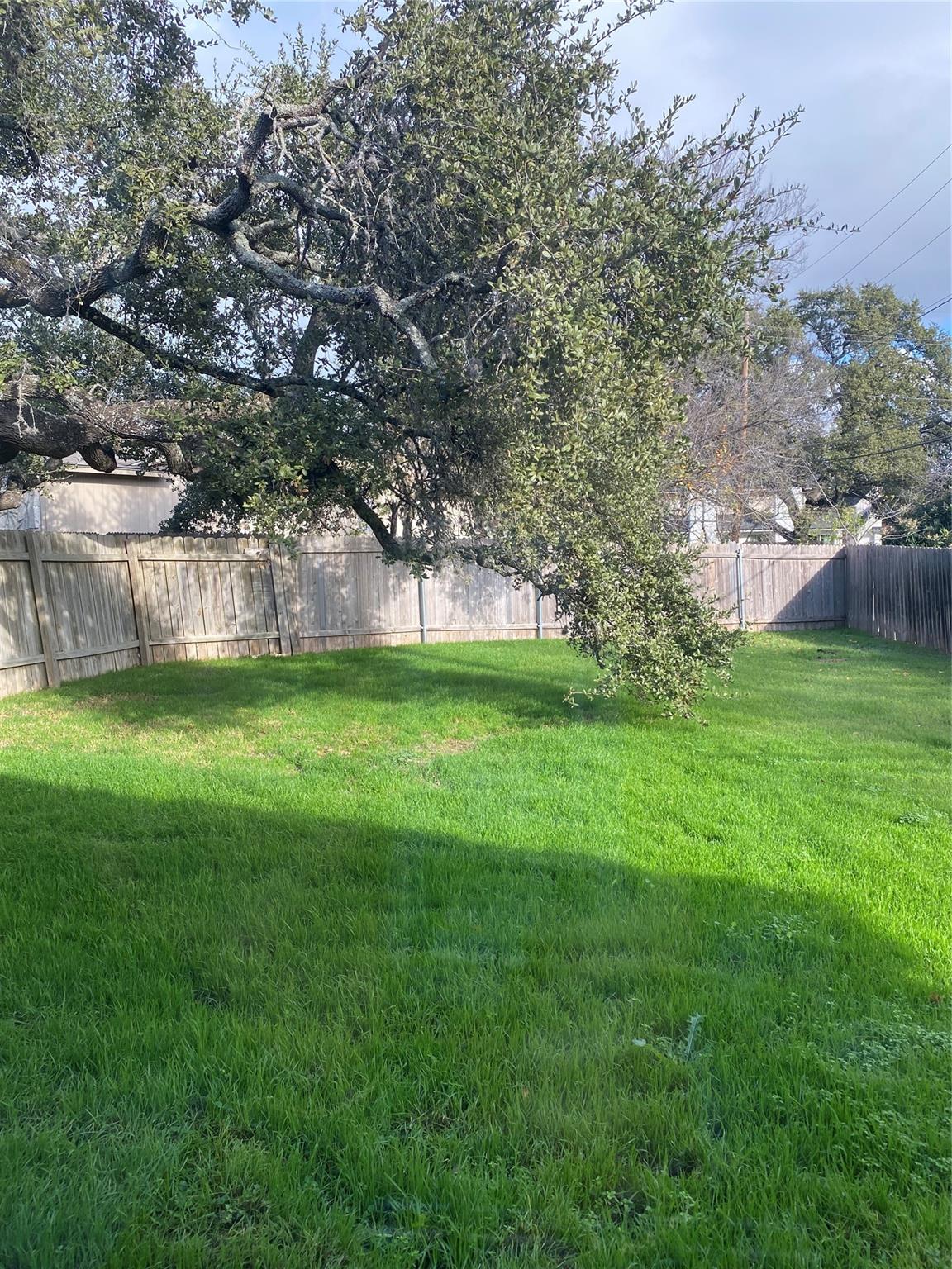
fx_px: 953
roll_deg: +1.2
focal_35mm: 26
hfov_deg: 53.1
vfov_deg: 67.3
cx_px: 476
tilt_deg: -4.3
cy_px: 634
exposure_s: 1/393
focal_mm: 4.25
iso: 32
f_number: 1.8
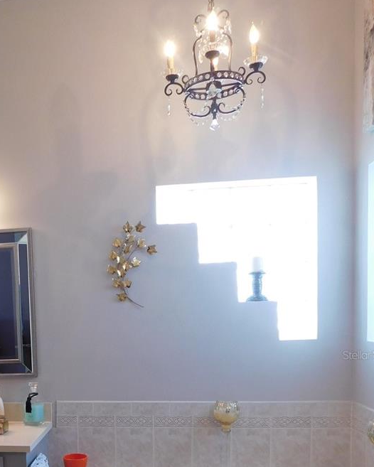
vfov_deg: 43.2
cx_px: 73
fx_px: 567
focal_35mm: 41
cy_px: 355
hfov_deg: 35.3
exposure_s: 1/30
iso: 140
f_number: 3
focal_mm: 4
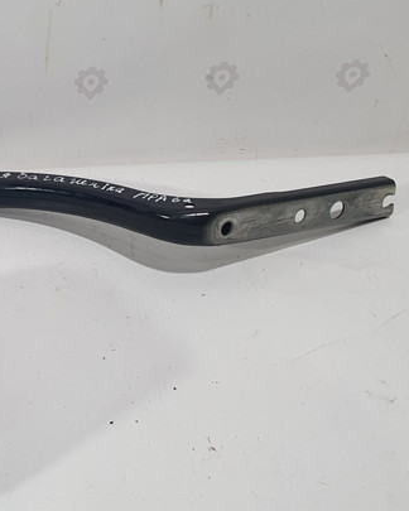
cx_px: 15
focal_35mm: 40
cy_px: 217
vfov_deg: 45.7
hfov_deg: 34.5
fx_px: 605
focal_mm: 4.32
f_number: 2.4
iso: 160
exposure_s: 1/100
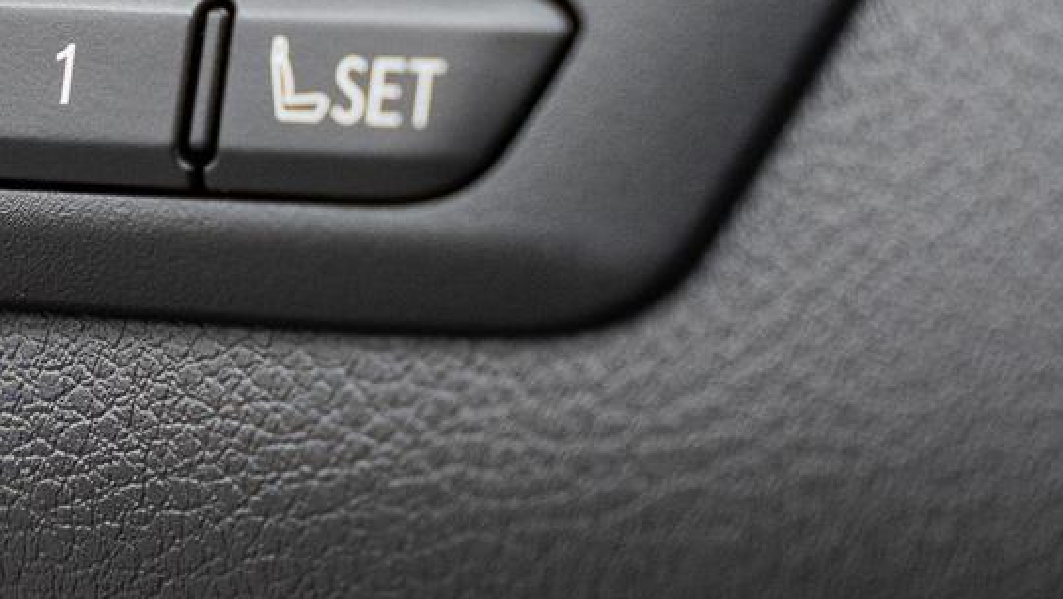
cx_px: 7
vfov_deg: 5.3
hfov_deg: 9.4
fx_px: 6400
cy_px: 116
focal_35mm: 227
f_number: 3.5
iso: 1000
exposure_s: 1/50
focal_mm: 70
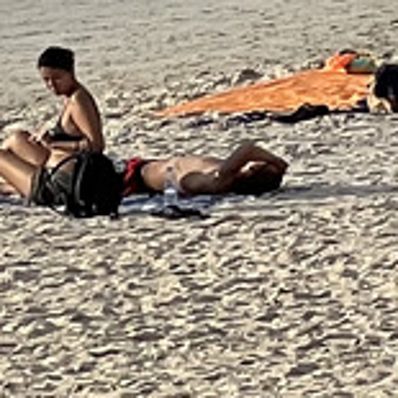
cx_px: 1726
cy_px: -627
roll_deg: +0.0
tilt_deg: -0.1
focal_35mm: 702
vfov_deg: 2.5
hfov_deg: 2.4
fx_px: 9132
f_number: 2.8
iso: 32
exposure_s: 1/1054
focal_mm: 9
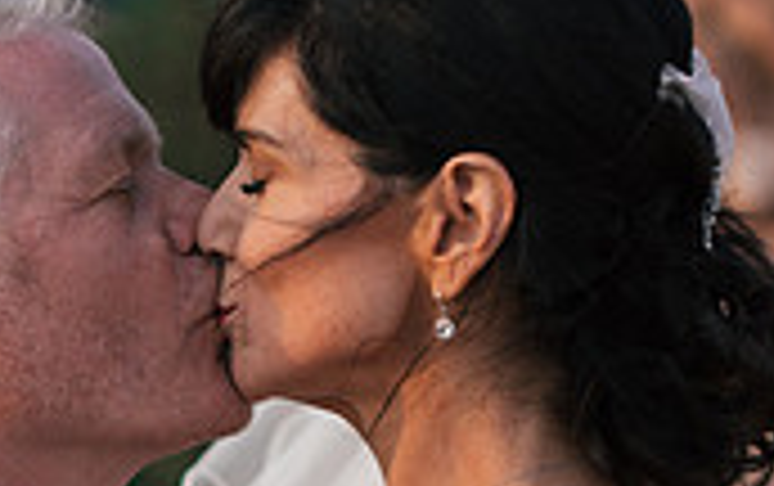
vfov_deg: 9.6
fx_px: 2809
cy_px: 711
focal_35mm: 133
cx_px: 171
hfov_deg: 15.6
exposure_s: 1/1250
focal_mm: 50
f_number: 2.5
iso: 125
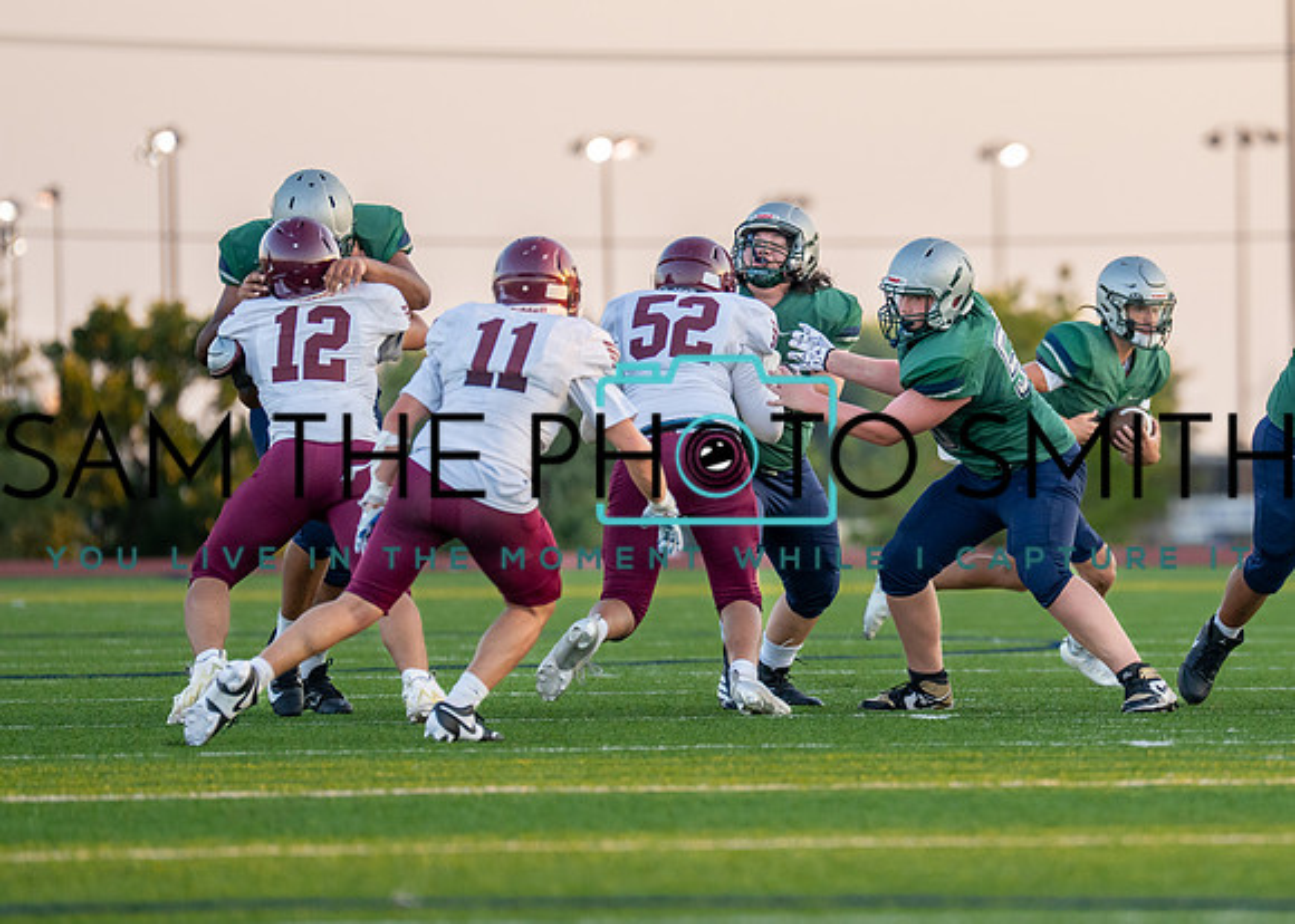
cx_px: 958
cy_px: 442
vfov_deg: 4.0
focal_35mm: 356
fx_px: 13102
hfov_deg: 5.7
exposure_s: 1/1250
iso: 640
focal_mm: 200
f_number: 2.8
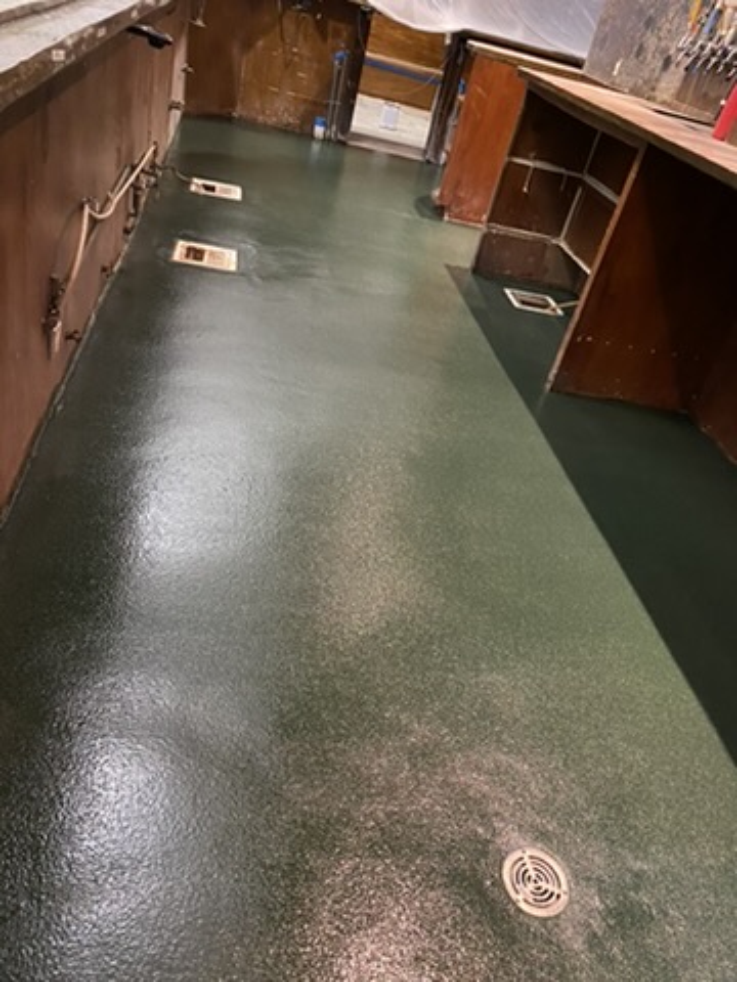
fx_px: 738
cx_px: 368
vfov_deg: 67.3
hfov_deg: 53.1
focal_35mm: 26
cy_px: 491
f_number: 1.8
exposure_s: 1/30
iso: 640
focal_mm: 4.25
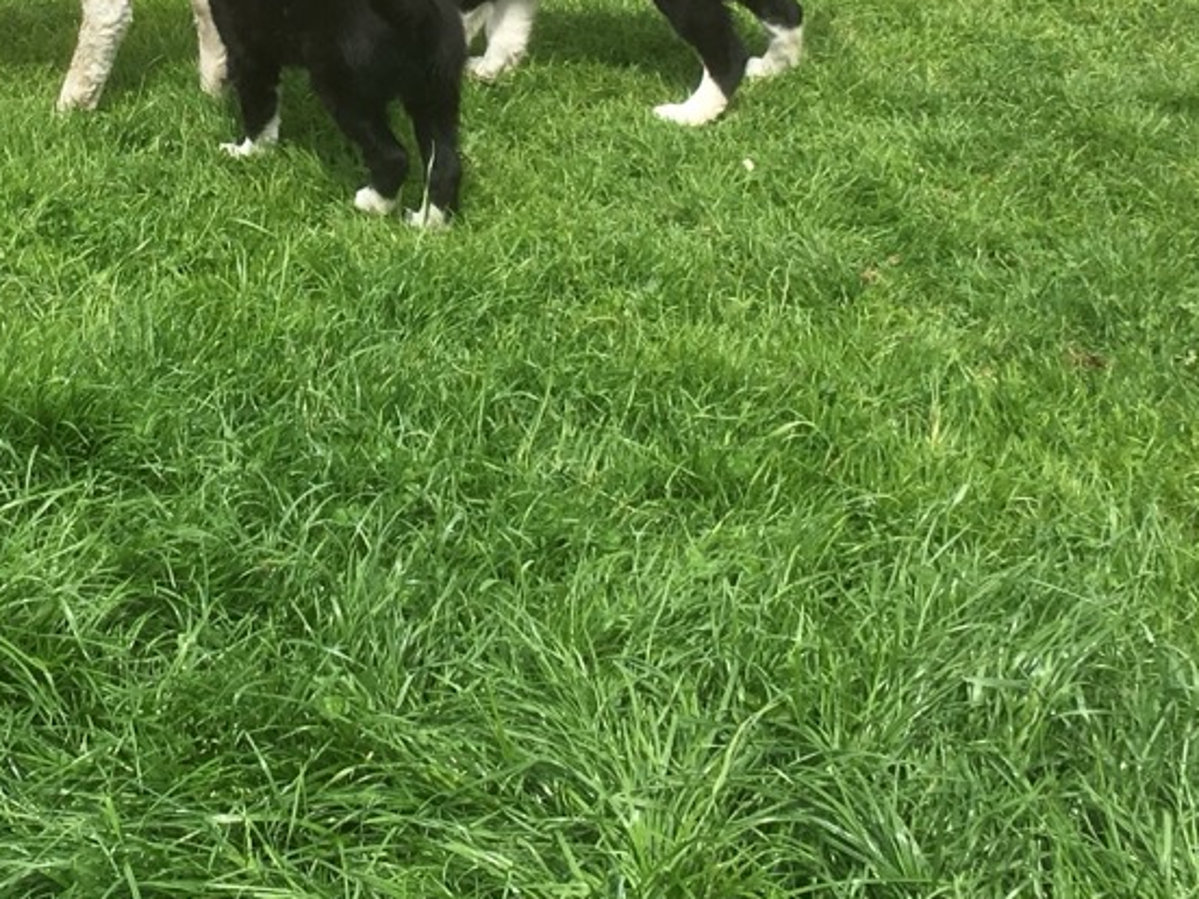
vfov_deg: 17.2
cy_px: 46
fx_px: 2910
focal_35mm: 84
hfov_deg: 23.2
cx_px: 391
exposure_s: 1/894
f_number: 2.2
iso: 25
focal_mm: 4.15
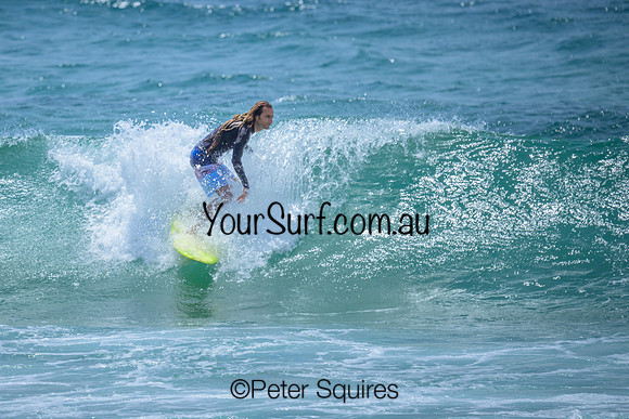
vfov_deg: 1.3
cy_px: 208
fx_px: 19230
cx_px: 251
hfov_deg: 1.9
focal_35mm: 1100
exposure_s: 1/3200
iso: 220
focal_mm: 800
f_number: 6.3
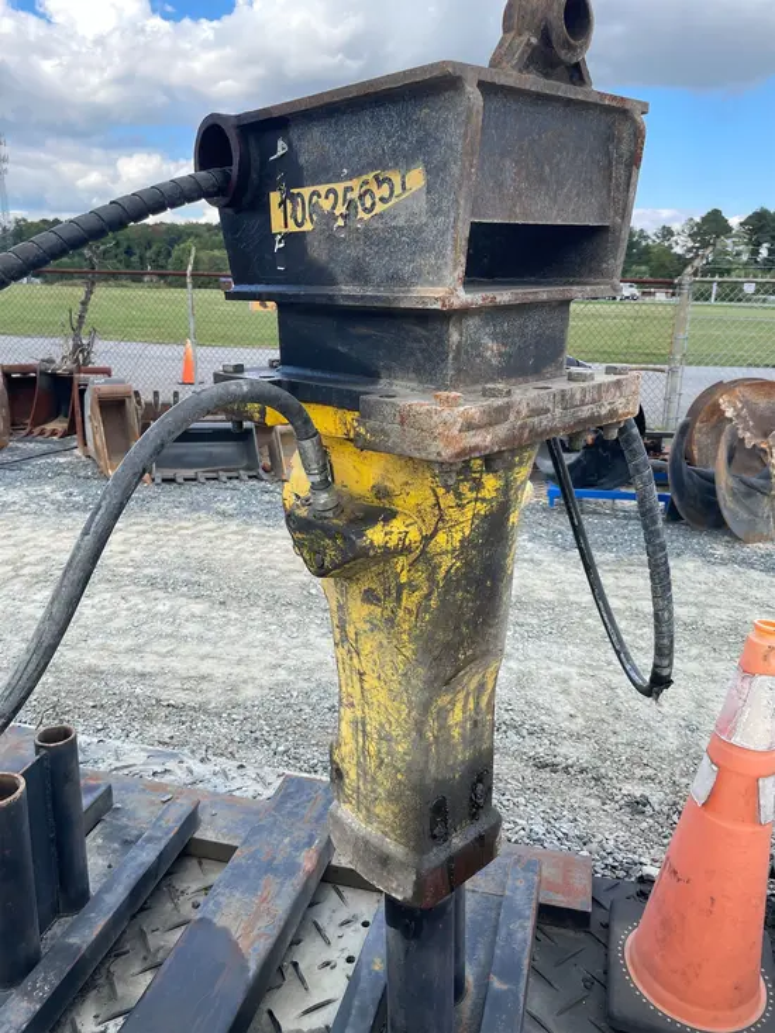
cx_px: 388
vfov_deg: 67.3
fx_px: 776
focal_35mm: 26
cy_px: 516
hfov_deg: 53.1
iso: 32
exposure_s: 1/629
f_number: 1.6
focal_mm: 4.2
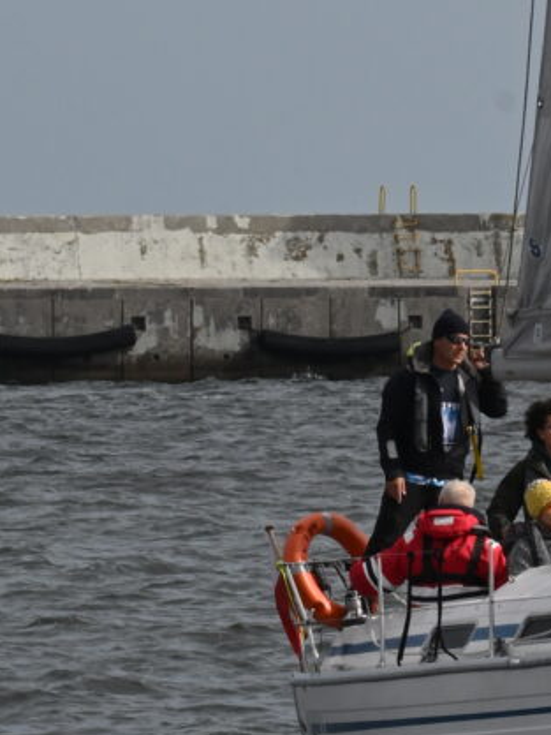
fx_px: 22528
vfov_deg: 1.9
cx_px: 768
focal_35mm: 1062
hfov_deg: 1.4
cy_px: -594
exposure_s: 1/200
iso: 200
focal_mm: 180
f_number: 16
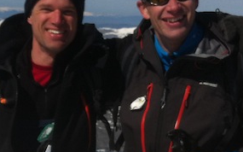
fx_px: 689
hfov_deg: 19.8
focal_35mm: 104
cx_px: 50
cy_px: 191
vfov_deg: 12.2
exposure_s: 1/3771
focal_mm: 3.85
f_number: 2.8
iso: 80
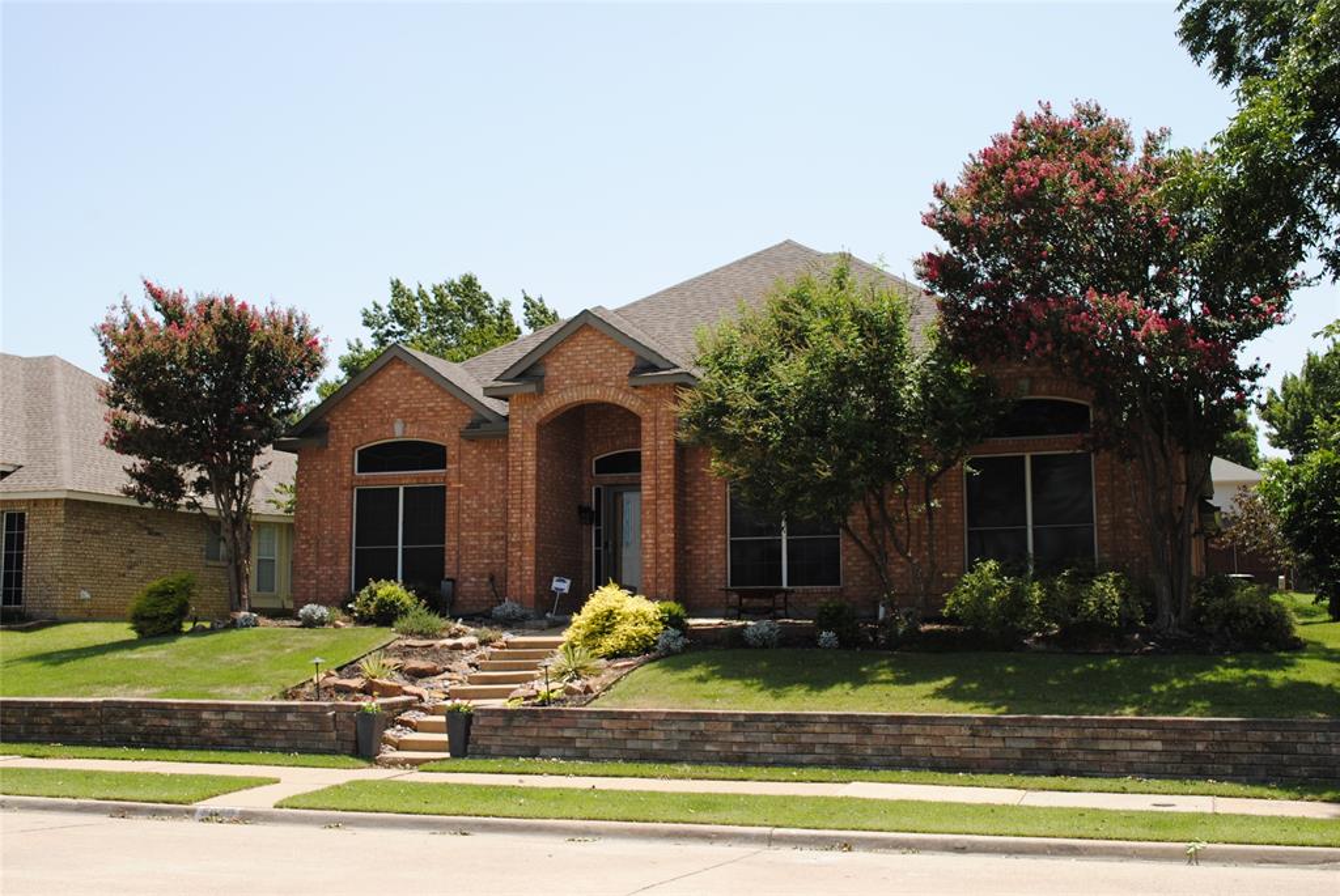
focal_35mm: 39
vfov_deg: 34.3
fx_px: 1453
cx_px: 670
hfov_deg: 49.5
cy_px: 448
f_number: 8
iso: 100
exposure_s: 1/200
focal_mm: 26
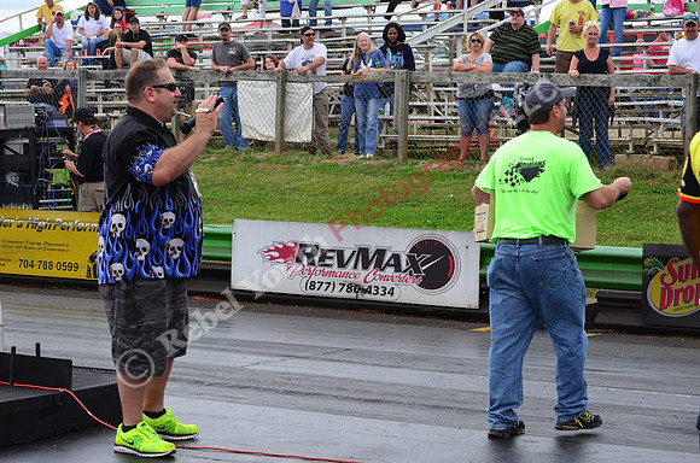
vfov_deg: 14.0
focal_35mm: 98
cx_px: 350
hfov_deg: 21.0
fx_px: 1892
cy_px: 232
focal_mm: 65
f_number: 8
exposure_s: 1/1000
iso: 1000
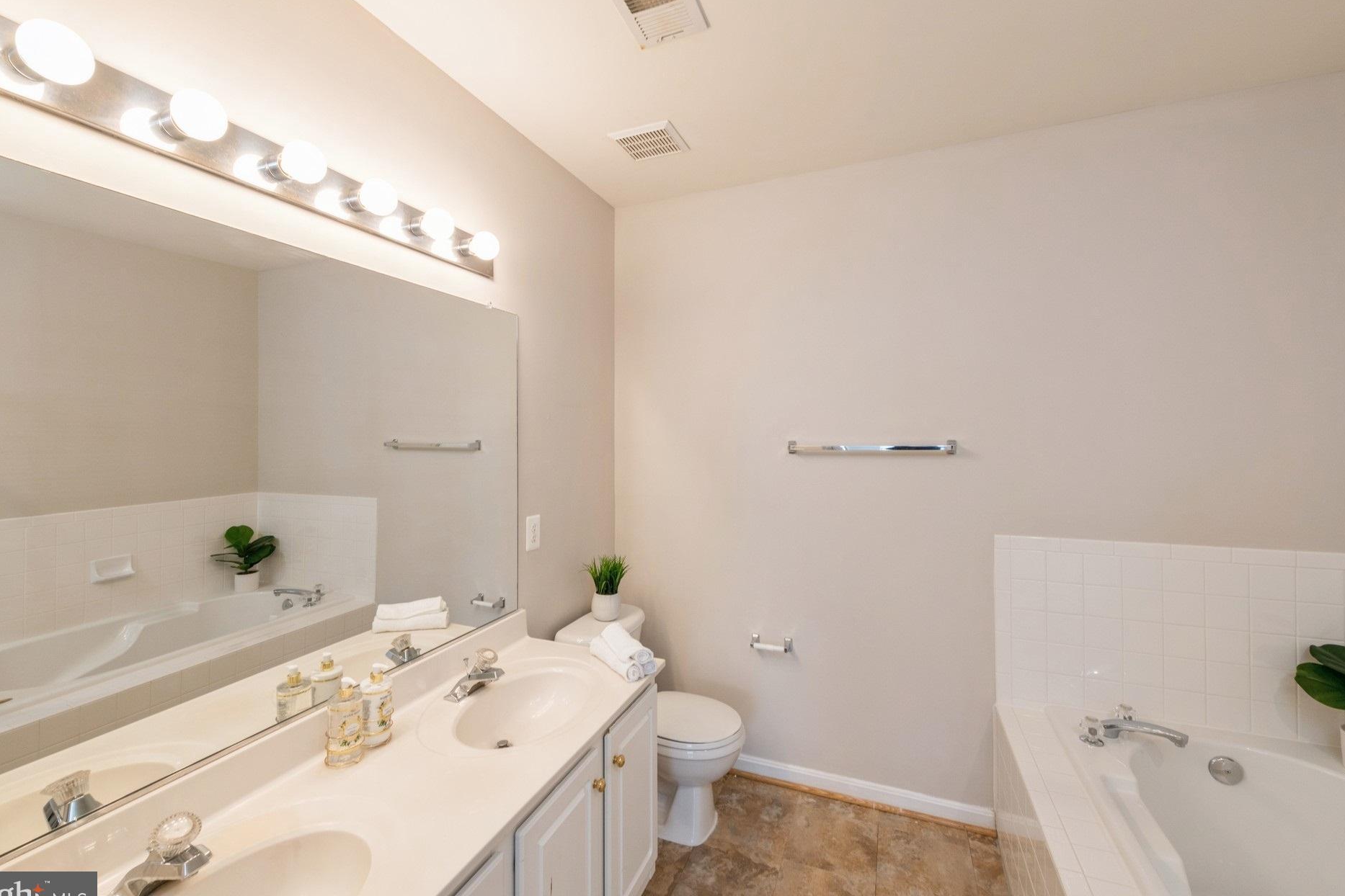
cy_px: 443
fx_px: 560
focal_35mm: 15
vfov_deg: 77.3
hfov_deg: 100.4
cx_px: 662
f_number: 10
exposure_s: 1/13
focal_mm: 14
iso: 400
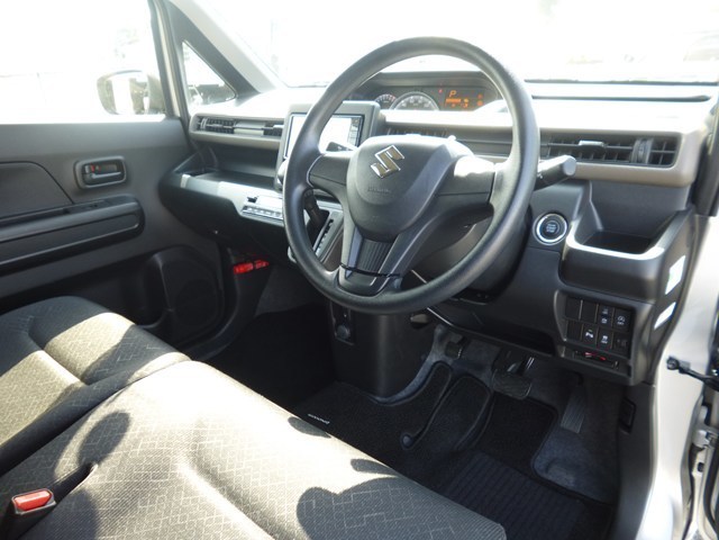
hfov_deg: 71.6
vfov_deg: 56.8
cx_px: 360
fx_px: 498
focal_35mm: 24
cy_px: 270
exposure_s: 1/60
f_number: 2.8
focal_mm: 4.3
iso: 100
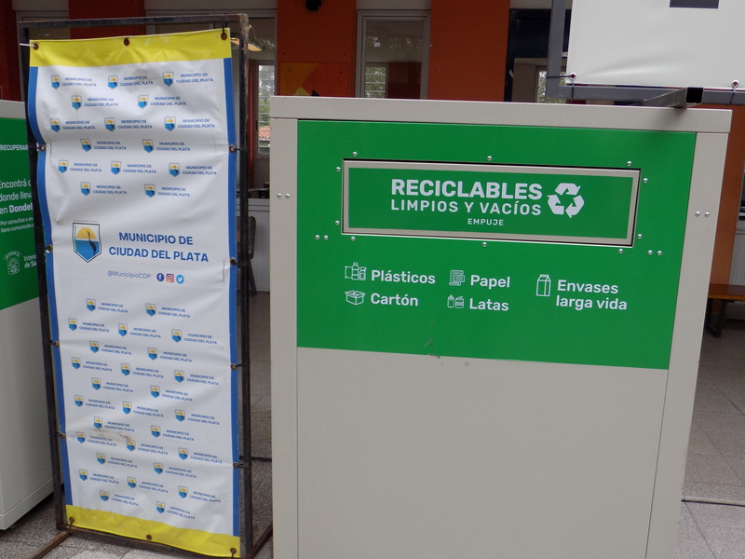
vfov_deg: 46.8
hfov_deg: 60.0
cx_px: 372
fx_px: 646
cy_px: 280
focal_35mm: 30
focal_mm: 5.3
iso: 80
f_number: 3.3
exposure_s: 1/80
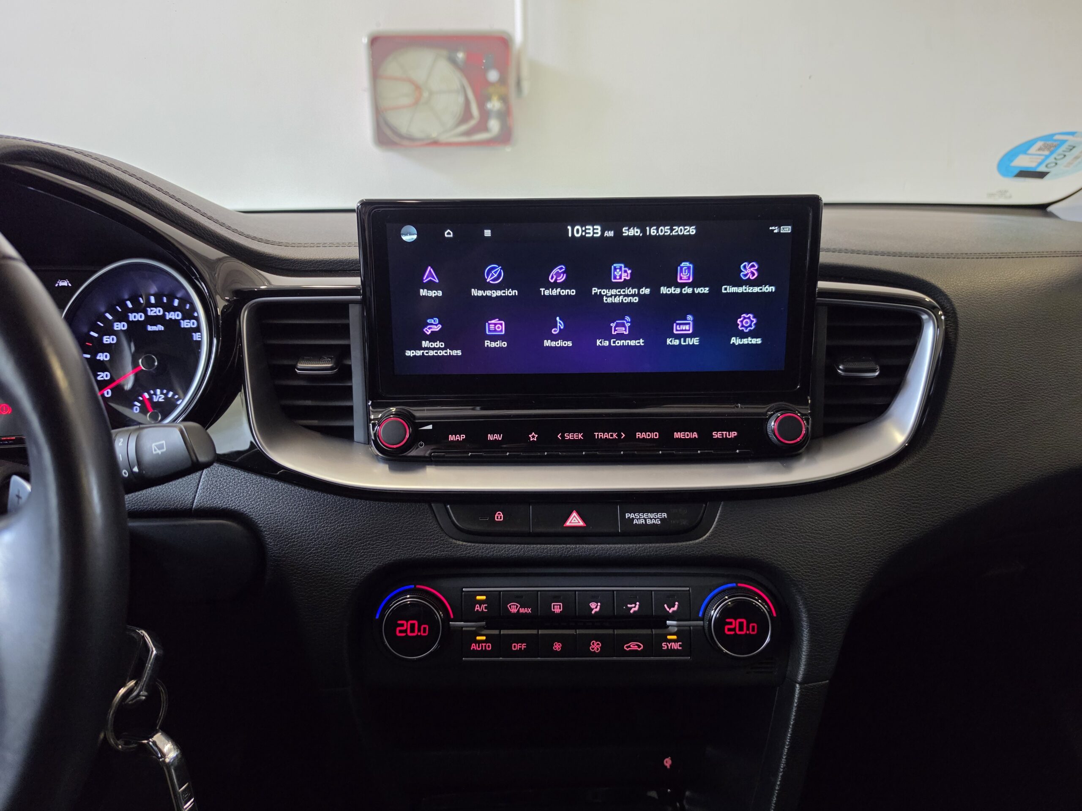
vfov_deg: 58.9
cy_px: 406
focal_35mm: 23
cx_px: 541
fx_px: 719
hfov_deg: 73.9
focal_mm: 6.5
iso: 500
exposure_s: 1/100
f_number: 1.4
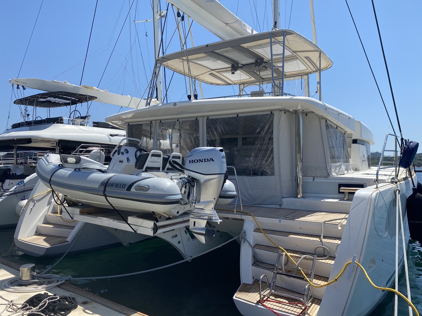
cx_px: 211
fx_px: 317
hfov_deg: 67.3
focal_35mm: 26
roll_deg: -0.5
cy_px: 158
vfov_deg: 53.1
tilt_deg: +2.7
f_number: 1.8
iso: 32
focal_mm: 4.25
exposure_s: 1/3610
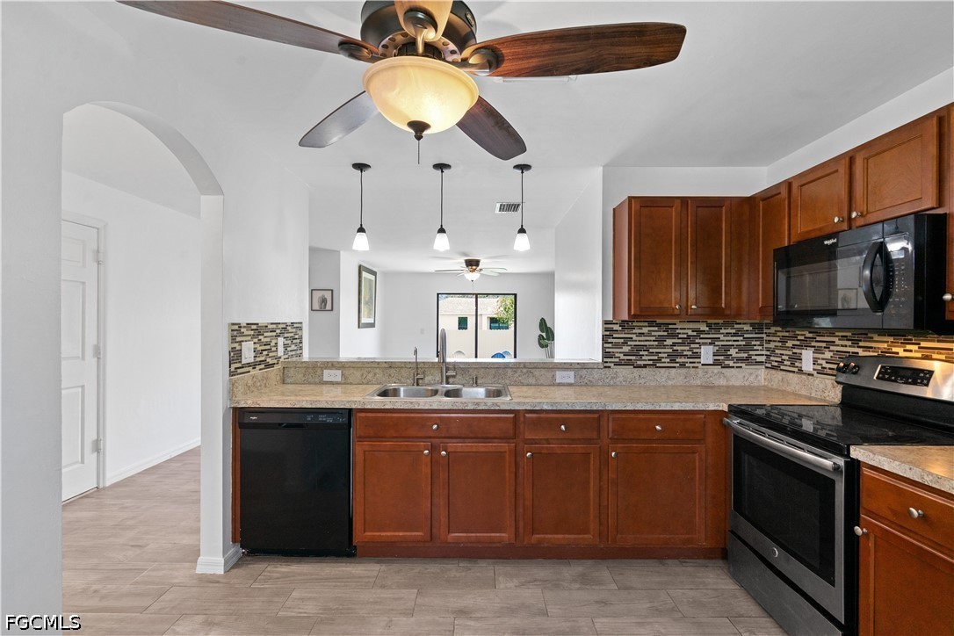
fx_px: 424
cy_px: 318
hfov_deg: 96.7
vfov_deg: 73.7
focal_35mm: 16
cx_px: 477
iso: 400
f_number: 8
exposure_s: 1/25
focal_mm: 16
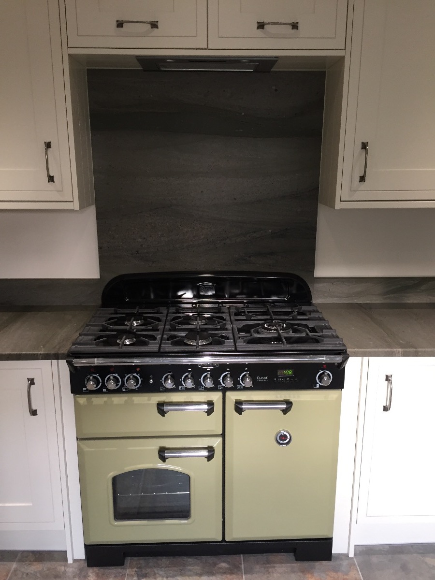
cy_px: 290
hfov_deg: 48.2
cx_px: 218
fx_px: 486
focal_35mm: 29
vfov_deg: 61.7
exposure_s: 1/33
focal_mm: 4.15
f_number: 2.2
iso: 64
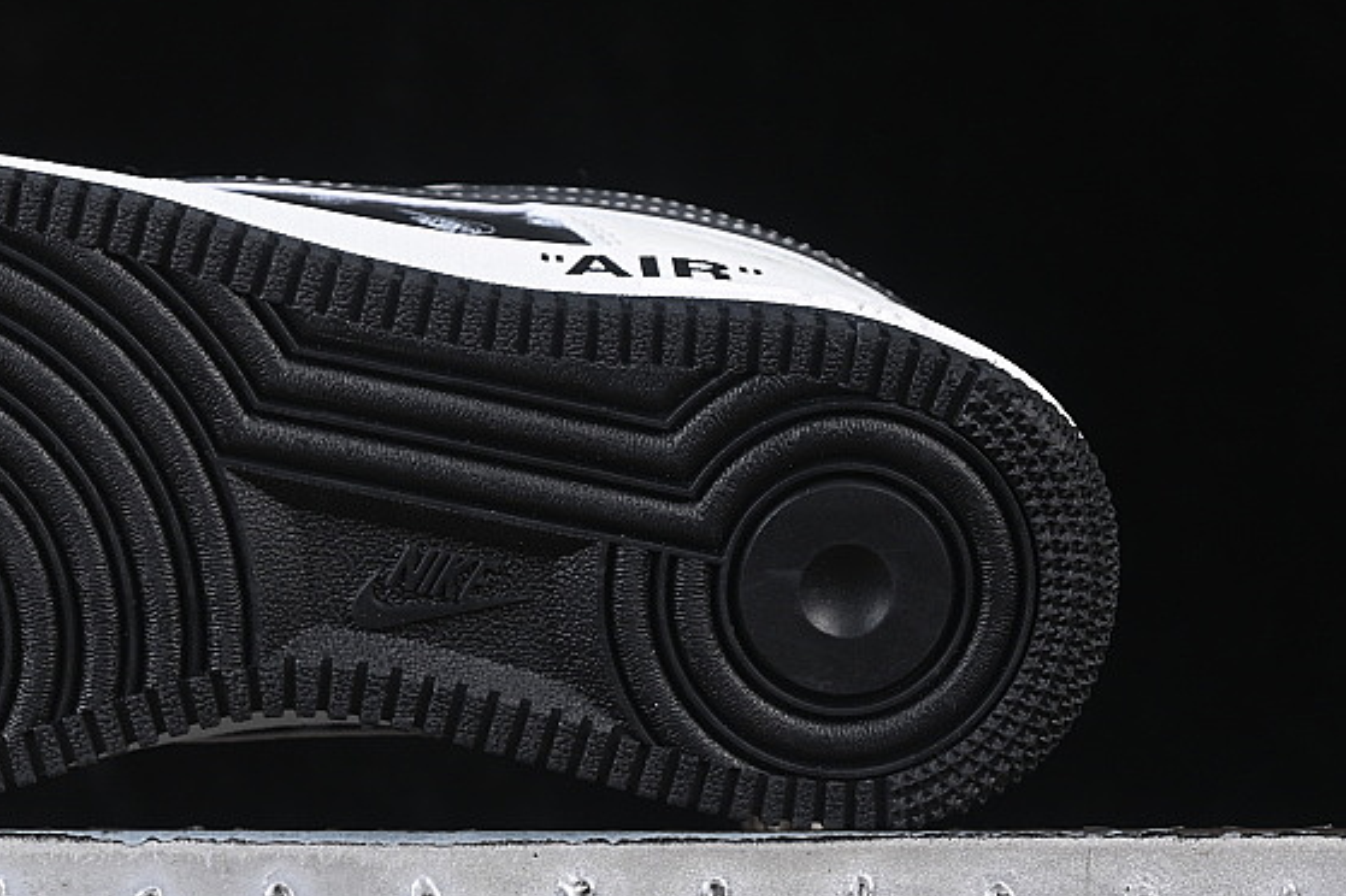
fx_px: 5418
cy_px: 291
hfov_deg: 14.1
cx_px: 188
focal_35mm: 145
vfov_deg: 9.4
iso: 160
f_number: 6.3
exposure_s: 1/60
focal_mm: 50
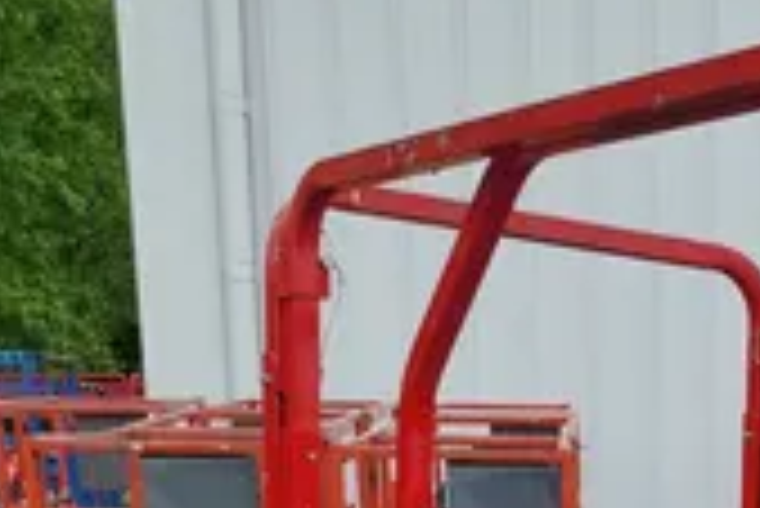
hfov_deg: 16.8
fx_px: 2472
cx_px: 899
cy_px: 1230
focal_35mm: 117
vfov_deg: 10.2
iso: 40
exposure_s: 1/509
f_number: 1.8
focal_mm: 5.4
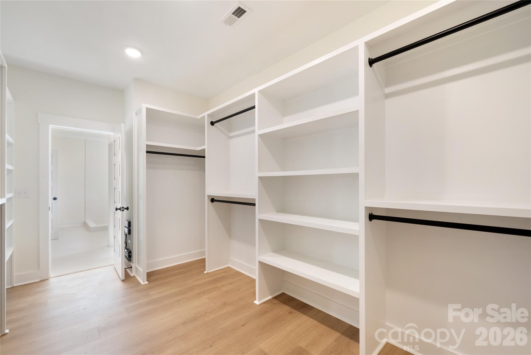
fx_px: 207
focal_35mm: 14
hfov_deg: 104.2
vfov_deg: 81.3
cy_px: 178
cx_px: 266
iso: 100
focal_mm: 14
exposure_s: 1.3
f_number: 11
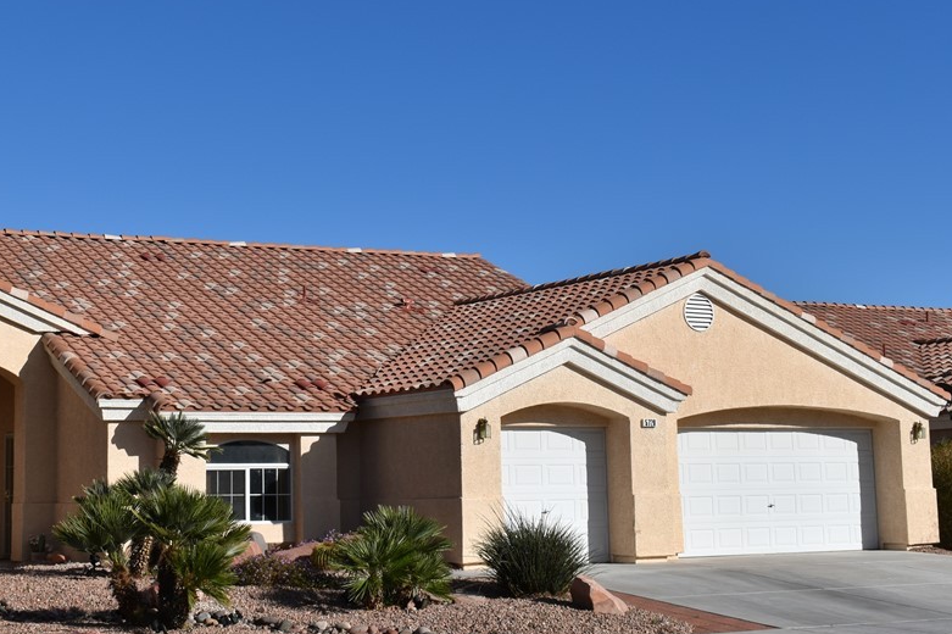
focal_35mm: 65
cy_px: 213
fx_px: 1710
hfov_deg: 30.9
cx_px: 339
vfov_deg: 20.9
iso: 200
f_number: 11
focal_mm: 31
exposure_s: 1/500
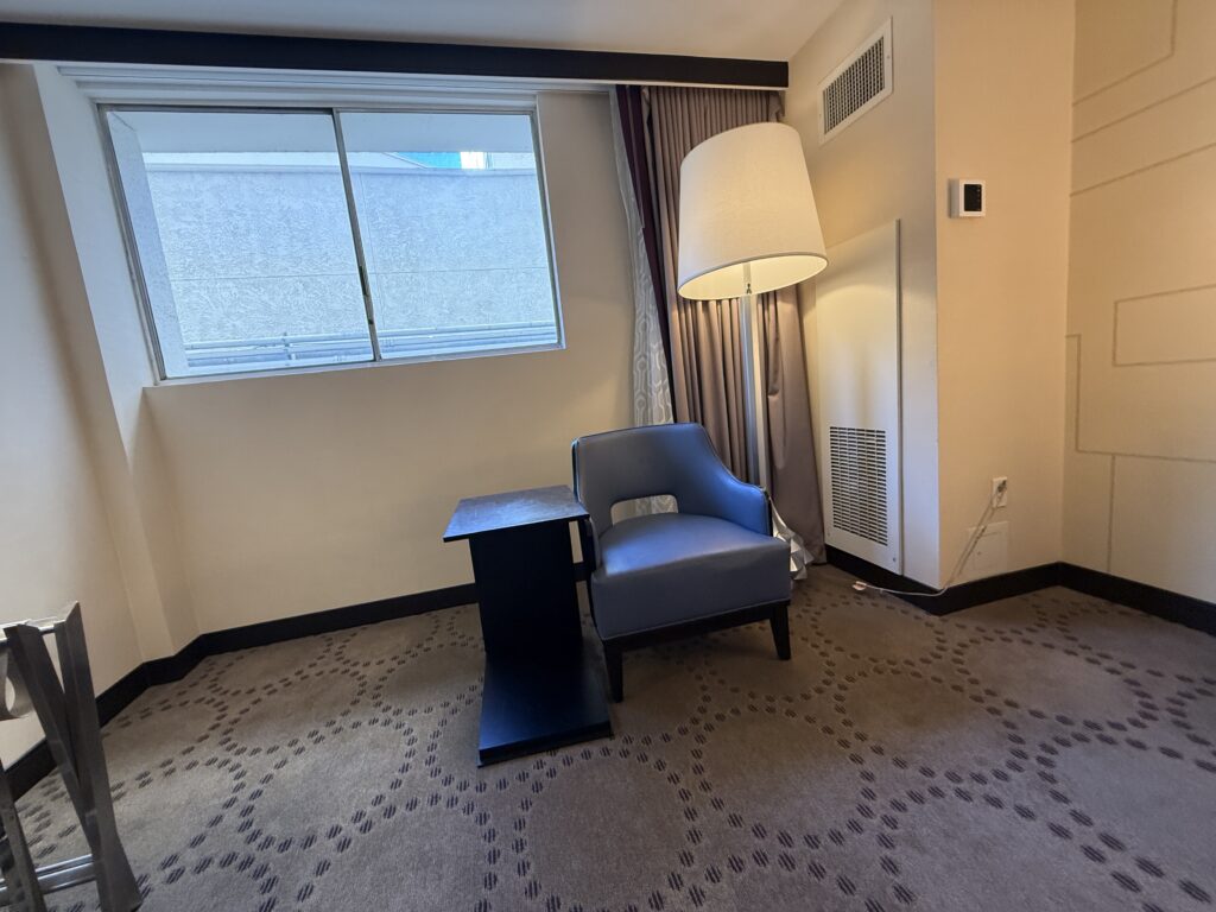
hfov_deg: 102.1
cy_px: 456
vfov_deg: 85.7
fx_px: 492
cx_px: 608
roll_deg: +6.2
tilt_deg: -8.4
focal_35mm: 14
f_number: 2.2
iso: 400
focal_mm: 2.22
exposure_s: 1/120
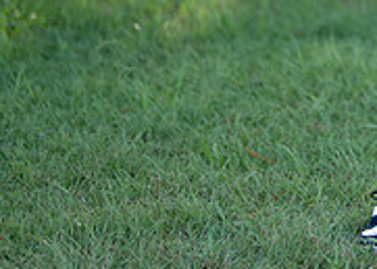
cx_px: 577
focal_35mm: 207
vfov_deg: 6.8
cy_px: -174
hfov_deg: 9.4
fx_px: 2215
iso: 100
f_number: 1.2
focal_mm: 50
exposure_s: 1/1000
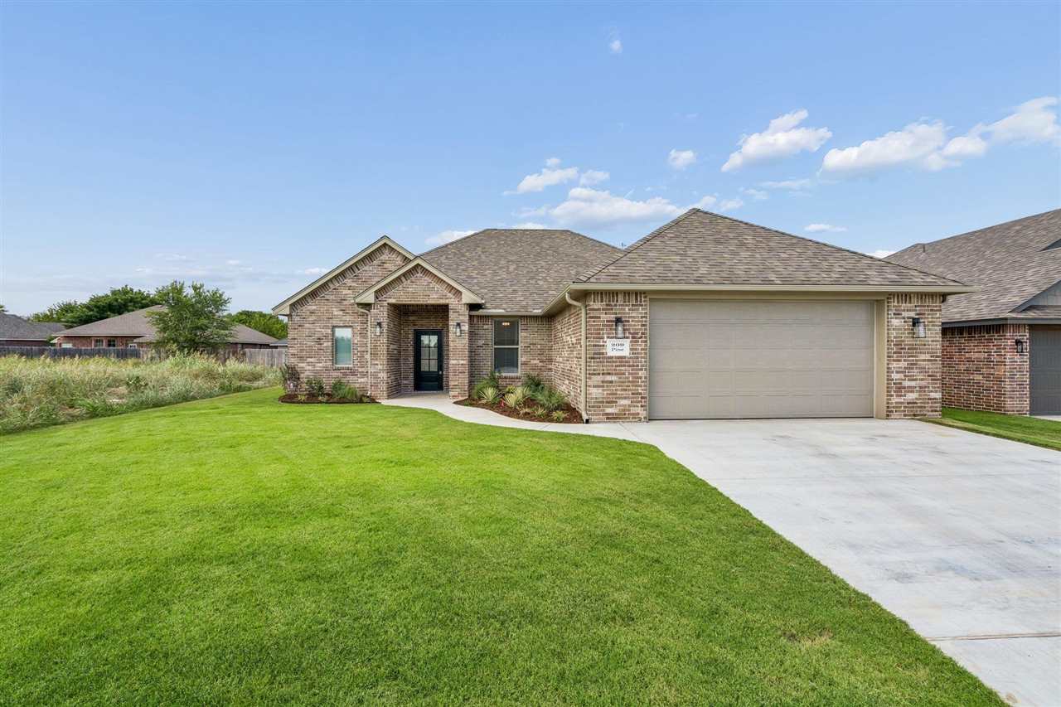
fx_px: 471
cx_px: 530
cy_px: 354
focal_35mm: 16
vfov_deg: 73.7
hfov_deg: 96.7
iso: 200
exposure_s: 1/320
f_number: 8
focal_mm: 16
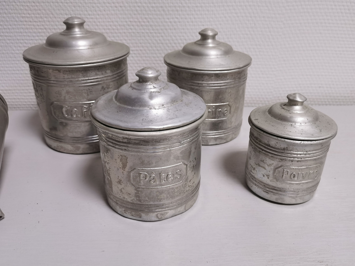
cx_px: 178
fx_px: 297
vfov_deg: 48.2
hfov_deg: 61.7
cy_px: 133
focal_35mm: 29
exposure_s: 1/100
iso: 160
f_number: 1.8
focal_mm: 5.58
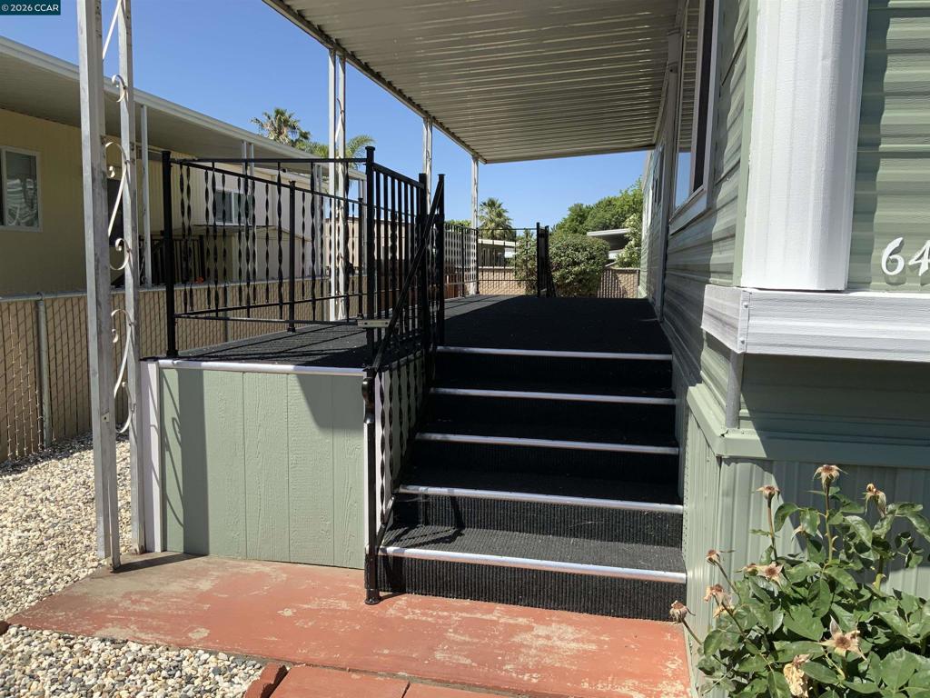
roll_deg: -0.3
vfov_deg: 48.2
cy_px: 349
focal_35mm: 29
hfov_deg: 61.7
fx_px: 779
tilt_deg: -6.7
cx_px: 465
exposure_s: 1/1912
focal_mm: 3
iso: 16
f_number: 1.8
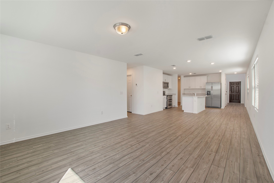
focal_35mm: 15
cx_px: 137
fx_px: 114
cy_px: 92
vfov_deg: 77.3
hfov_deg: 100.4
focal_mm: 10
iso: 100
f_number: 7.1
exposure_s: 1/100
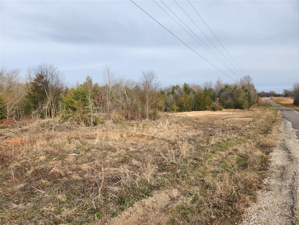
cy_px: 112
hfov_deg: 73.9
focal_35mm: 23
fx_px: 199
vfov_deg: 58.9
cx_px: 150
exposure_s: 1/312
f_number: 1.8
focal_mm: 5.4
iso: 20
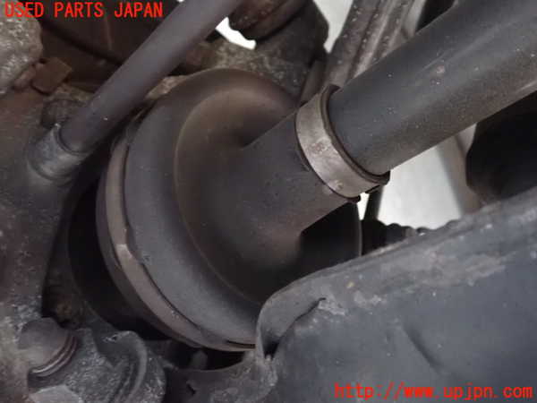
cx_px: 268
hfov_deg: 60.0
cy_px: 202
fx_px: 465
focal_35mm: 30
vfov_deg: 46.8
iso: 1600
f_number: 2.3
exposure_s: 1/5
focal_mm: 5.4
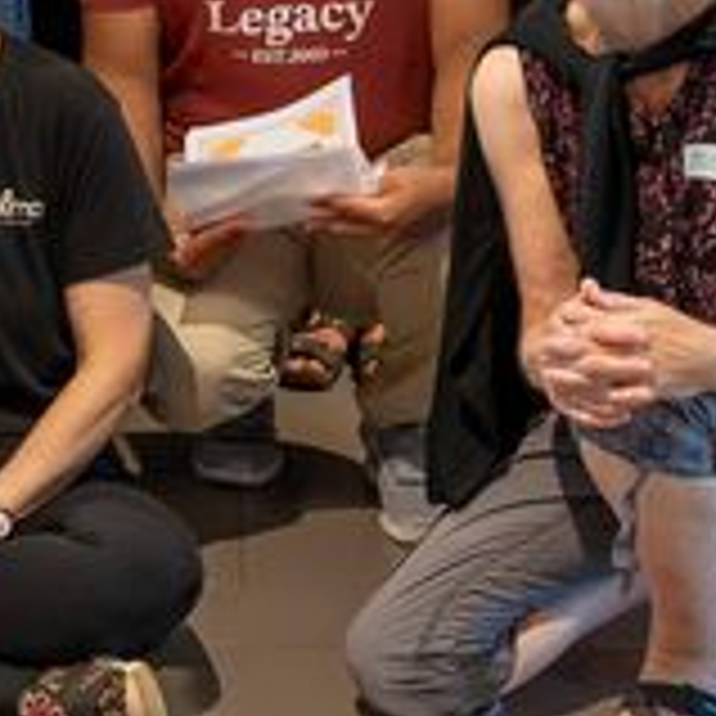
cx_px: -64
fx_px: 3323
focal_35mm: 142
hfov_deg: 12.1
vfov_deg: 11.9
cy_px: -254
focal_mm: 30.4
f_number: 4.5
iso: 5000
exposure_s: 1/80
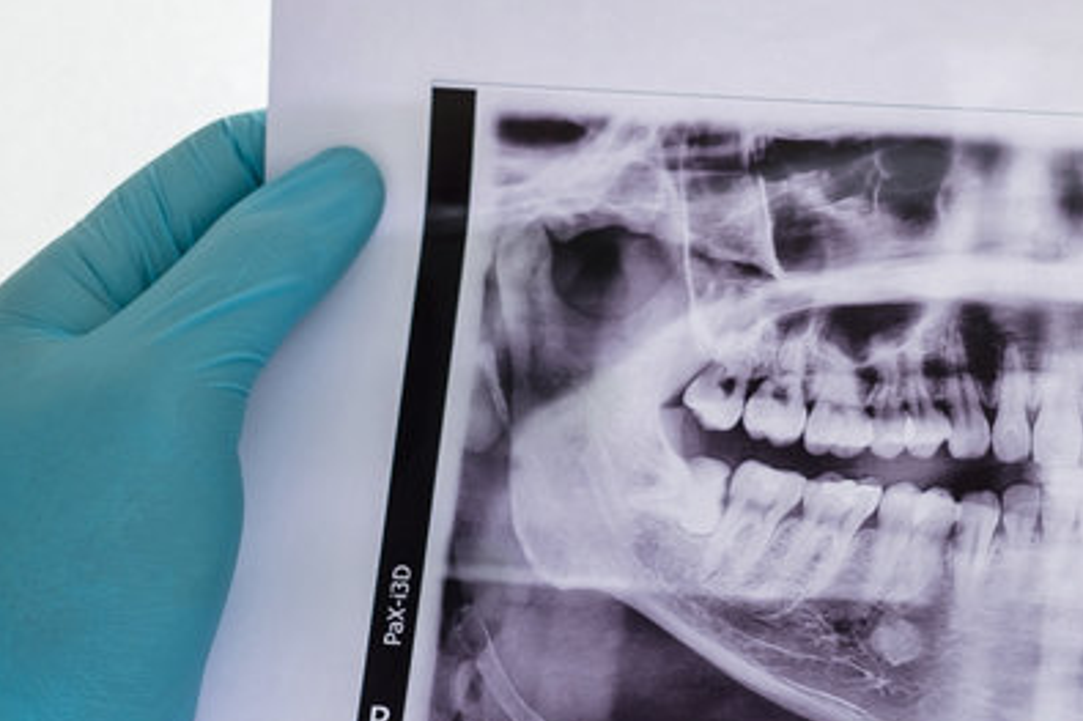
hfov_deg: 12.7
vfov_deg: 8.5
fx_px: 4841
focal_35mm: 161
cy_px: 718
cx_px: 875
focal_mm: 35
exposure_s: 1/250
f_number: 2.8
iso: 200
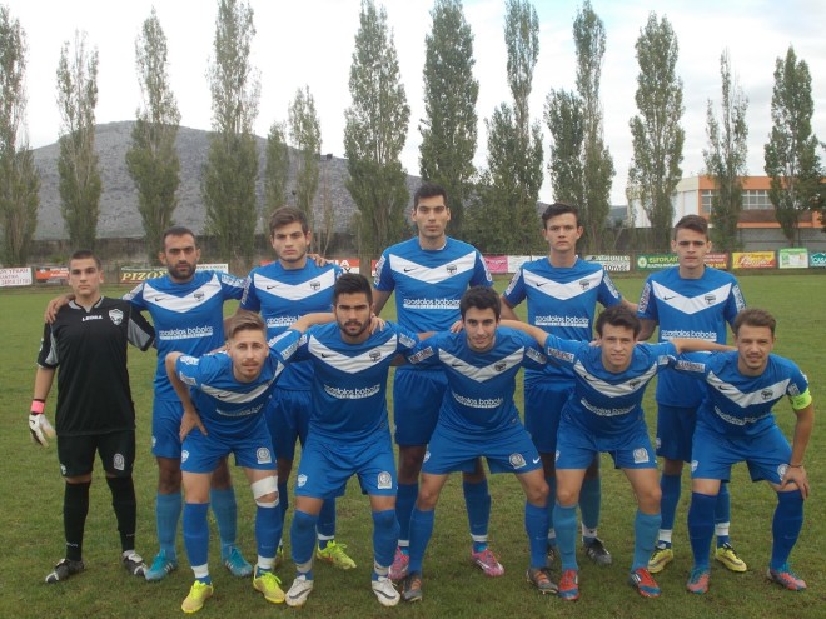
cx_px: 413
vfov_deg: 32.9
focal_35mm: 44
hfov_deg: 42.9
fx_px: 1050
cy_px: 310
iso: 80
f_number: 4.2
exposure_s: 1/125
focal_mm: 7.9
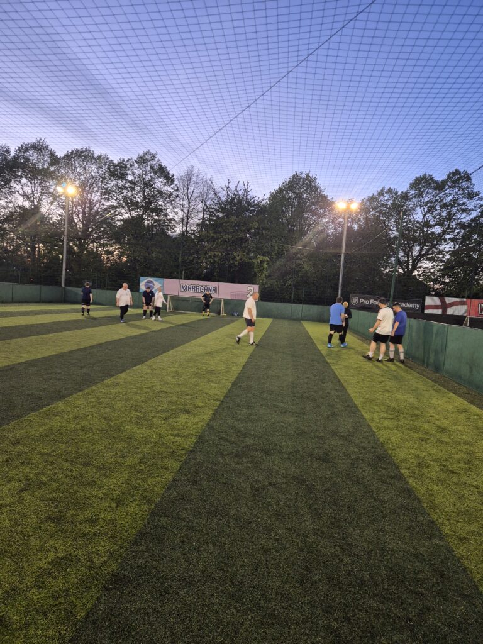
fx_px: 428
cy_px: 322
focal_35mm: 23
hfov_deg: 58.9
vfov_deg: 73.9
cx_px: 242
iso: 320
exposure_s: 1/100
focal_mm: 5.4
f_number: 1.8
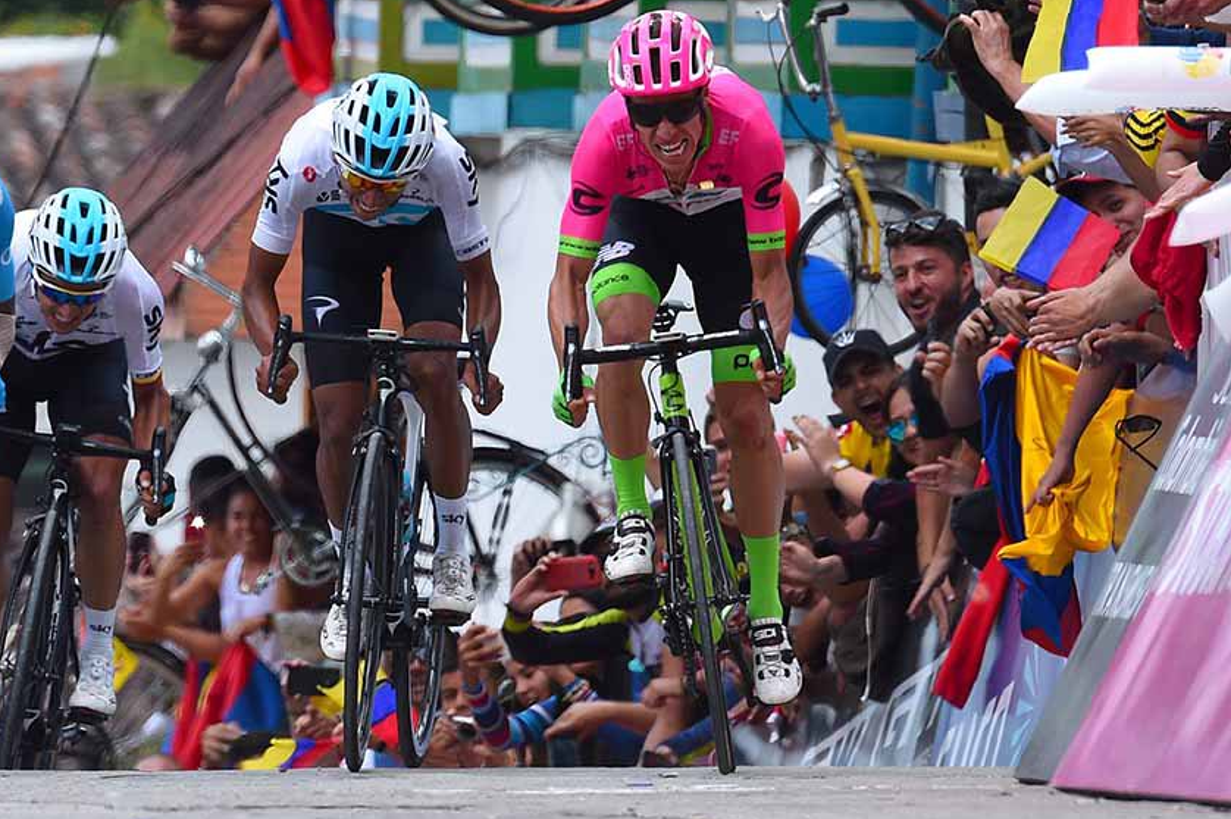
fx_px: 19574
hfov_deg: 3.6
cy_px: 247
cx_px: 351
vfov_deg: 2.4
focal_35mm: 573
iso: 1000
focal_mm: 400
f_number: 8
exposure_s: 1/1600
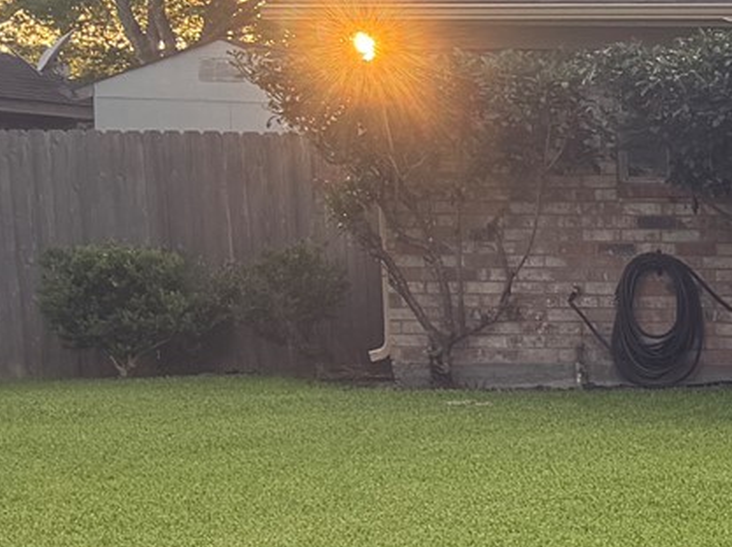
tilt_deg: -7.2
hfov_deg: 13.2
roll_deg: +0.0
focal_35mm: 118
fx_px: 2493
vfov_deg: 12.4
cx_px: 1673
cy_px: 545
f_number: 1.78
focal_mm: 6.76
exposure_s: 1/315
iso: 100
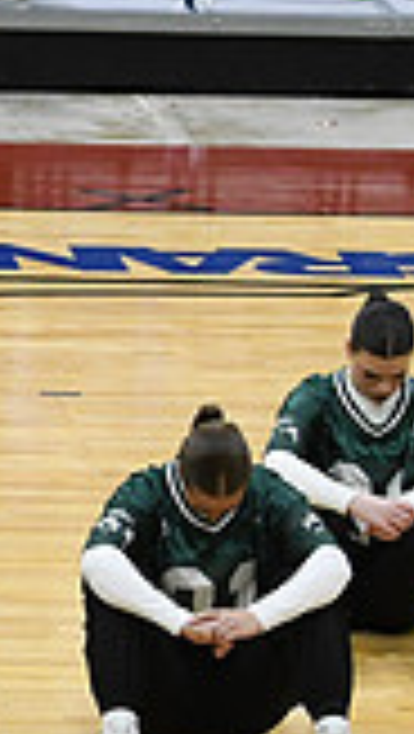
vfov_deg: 5.5
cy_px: 367
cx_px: -842
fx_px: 7630
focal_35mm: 392
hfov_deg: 3.1
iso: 3200
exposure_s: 1/250
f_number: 4
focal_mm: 70
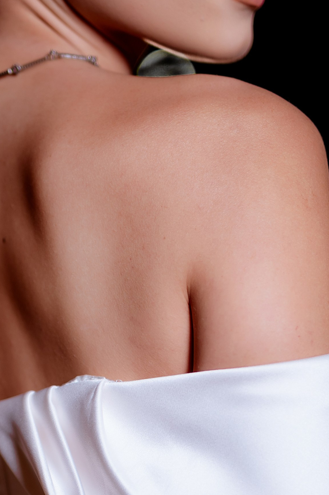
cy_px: 470
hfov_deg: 11.5
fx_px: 1633
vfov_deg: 16.9
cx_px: 101
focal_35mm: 119
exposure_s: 1/160
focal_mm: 50
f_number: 1.4
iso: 125
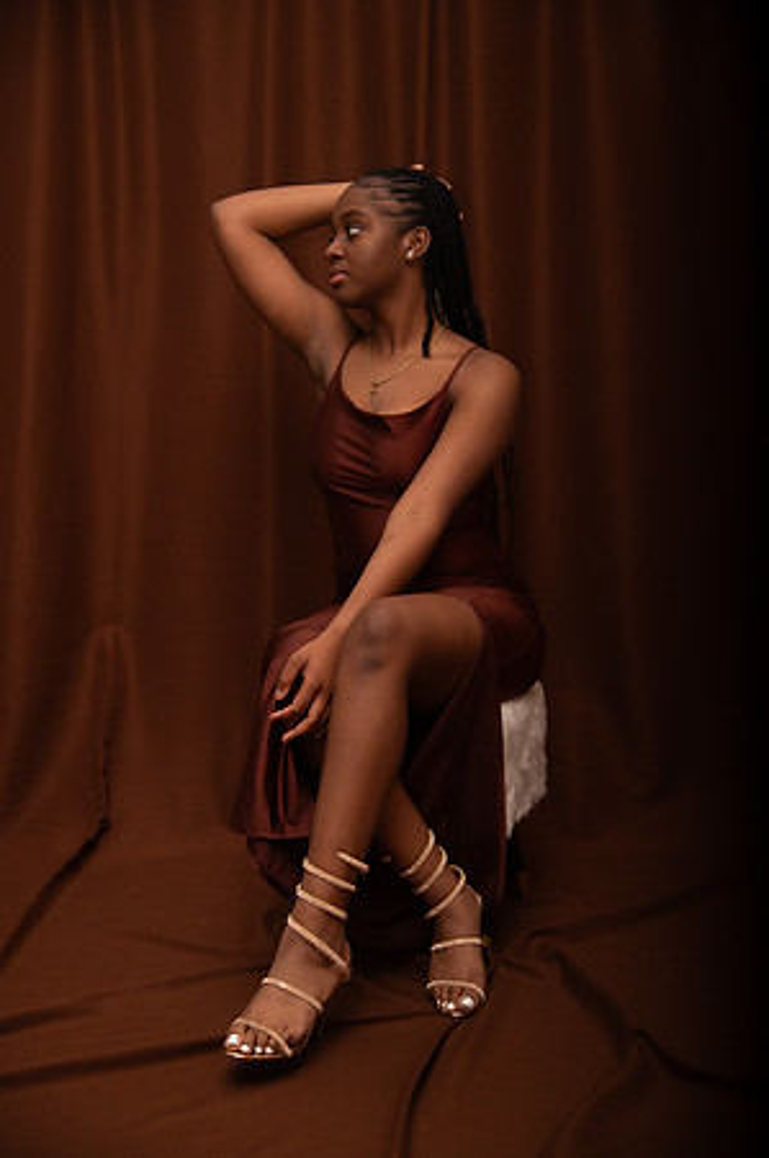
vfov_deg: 36.3
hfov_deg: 24.6
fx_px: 1766
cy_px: 579
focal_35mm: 55
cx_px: 384
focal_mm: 55
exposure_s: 1/250
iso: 800
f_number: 4
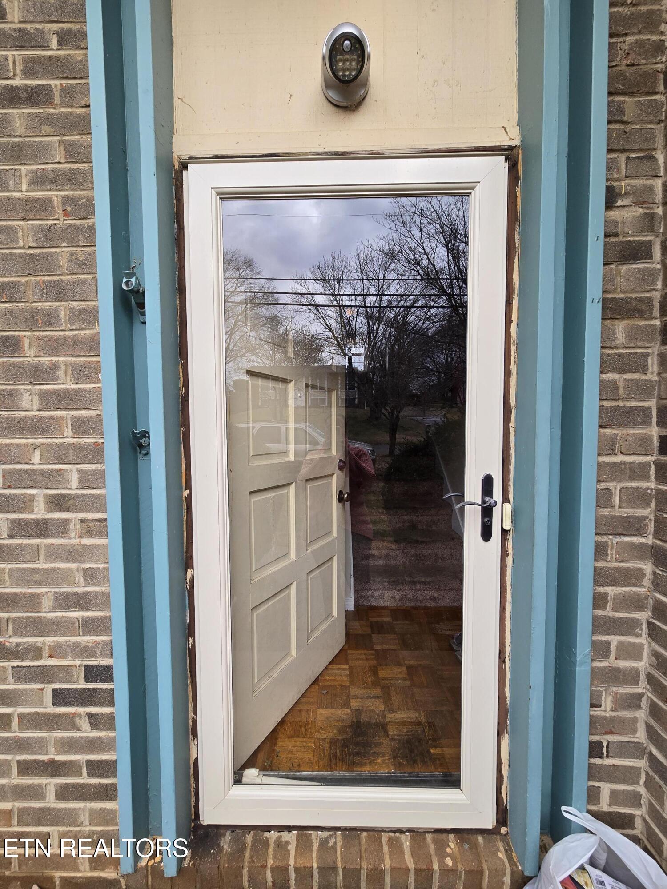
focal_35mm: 13
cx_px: 334
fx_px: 334
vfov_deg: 106.2
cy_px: 444
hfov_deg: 89.9
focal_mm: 2.2
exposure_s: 1/342
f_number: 2.2
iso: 50
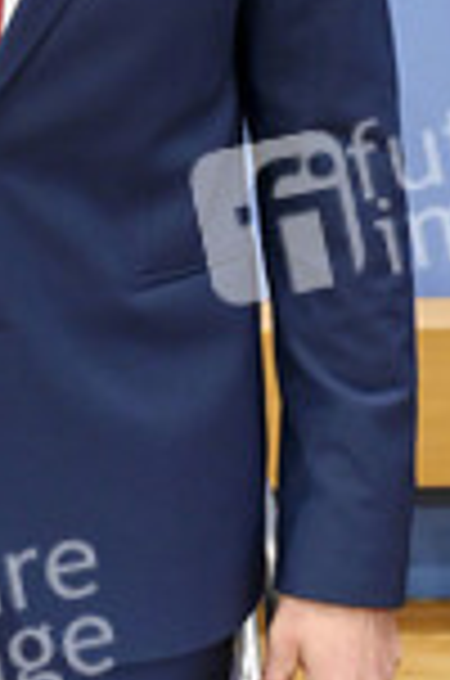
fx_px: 1695
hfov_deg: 14.9
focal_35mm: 90
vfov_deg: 21.7
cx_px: 14
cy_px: -27
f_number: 6.3
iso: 6400
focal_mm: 34
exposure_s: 1/500
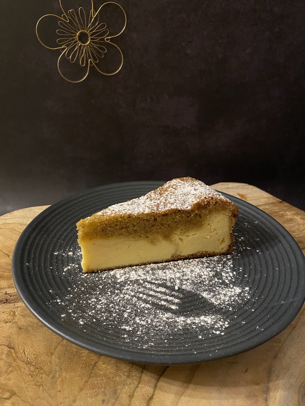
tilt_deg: -27.5
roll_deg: -3.4
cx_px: 152
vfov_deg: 67.3
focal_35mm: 26
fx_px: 305
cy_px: 203
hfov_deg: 53.1
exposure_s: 1/33
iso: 400
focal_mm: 4.25
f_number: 1.8
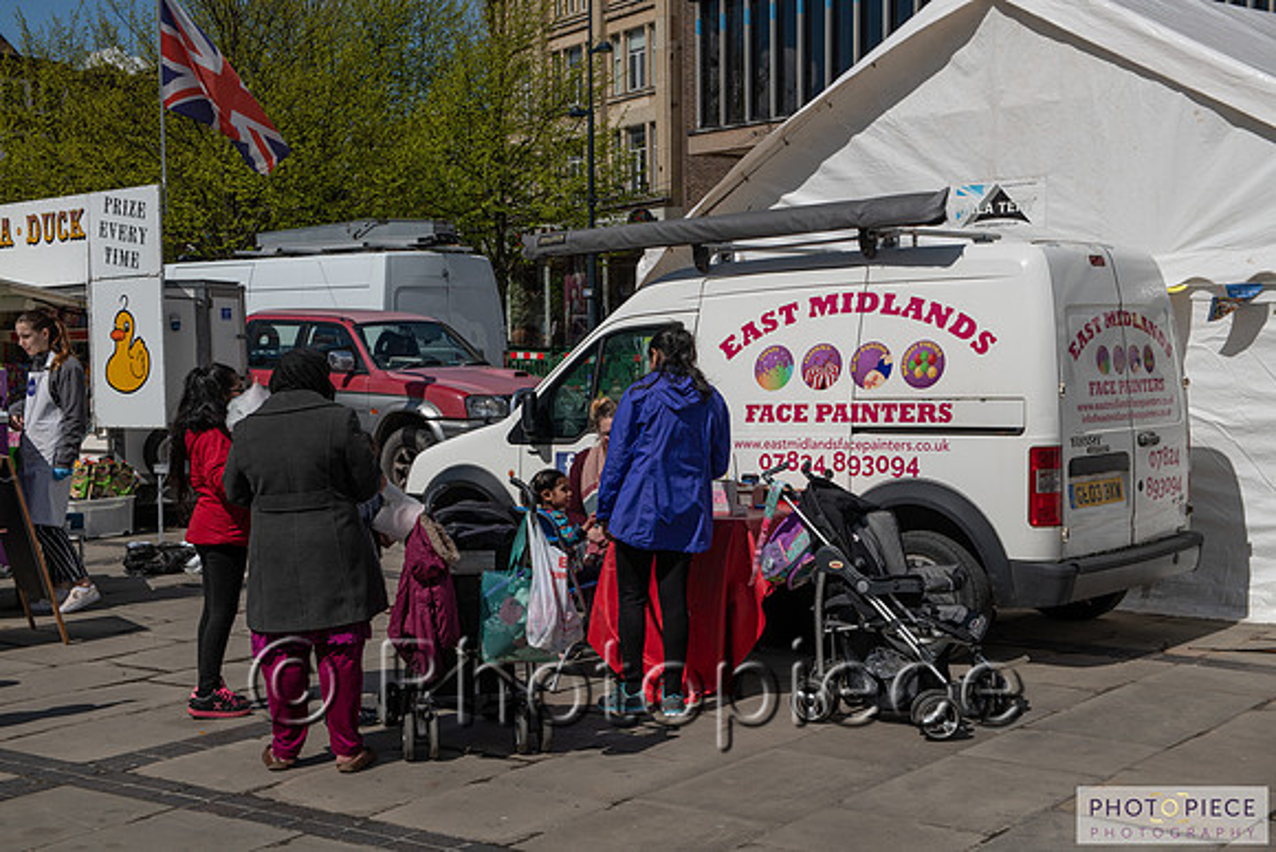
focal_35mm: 52
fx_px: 1843
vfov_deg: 26.0
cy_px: 426
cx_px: 638
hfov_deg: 38.2
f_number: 6.3
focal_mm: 52
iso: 72
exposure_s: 1/800
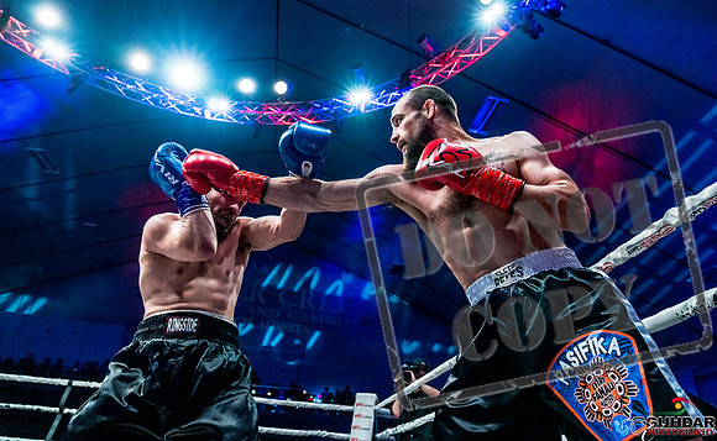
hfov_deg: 71.8
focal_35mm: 25
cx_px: 371
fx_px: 495
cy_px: 194
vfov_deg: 48.0
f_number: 4
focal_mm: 24
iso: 4000
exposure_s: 1/1000
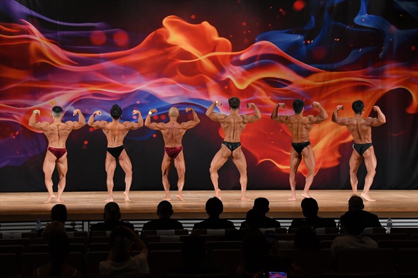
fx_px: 1184
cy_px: 139
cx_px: 209
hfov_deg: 20.0
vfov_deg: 13.4
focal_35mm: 102
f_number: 5.6
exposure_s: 1/400
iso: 3200
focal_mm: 68
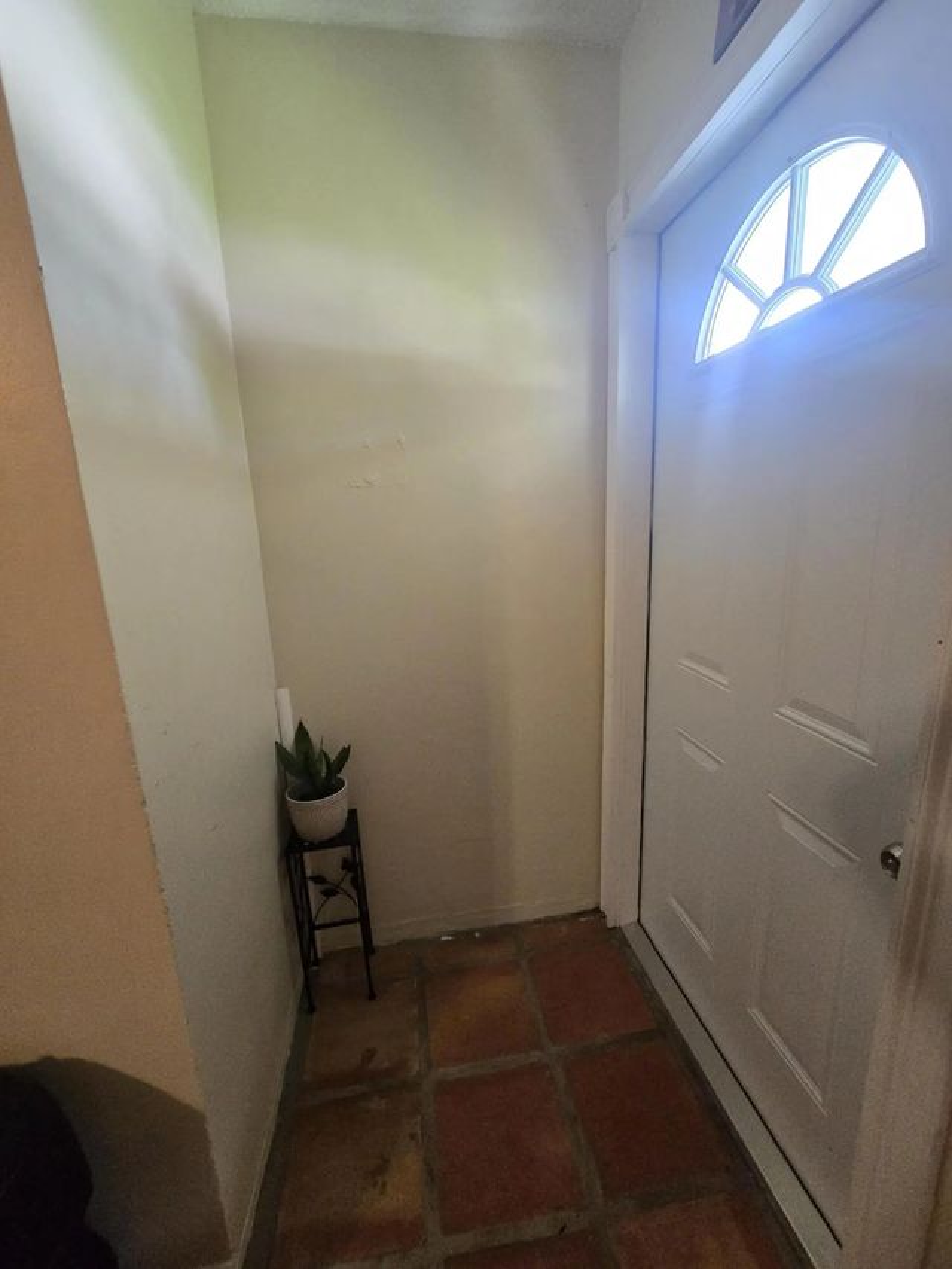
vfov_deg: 106.2
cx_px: 476
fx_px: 477
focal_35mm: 13
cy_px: 634
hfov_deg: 89.9
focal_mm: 2.2
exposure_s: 1/60
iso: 400
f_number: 2.2
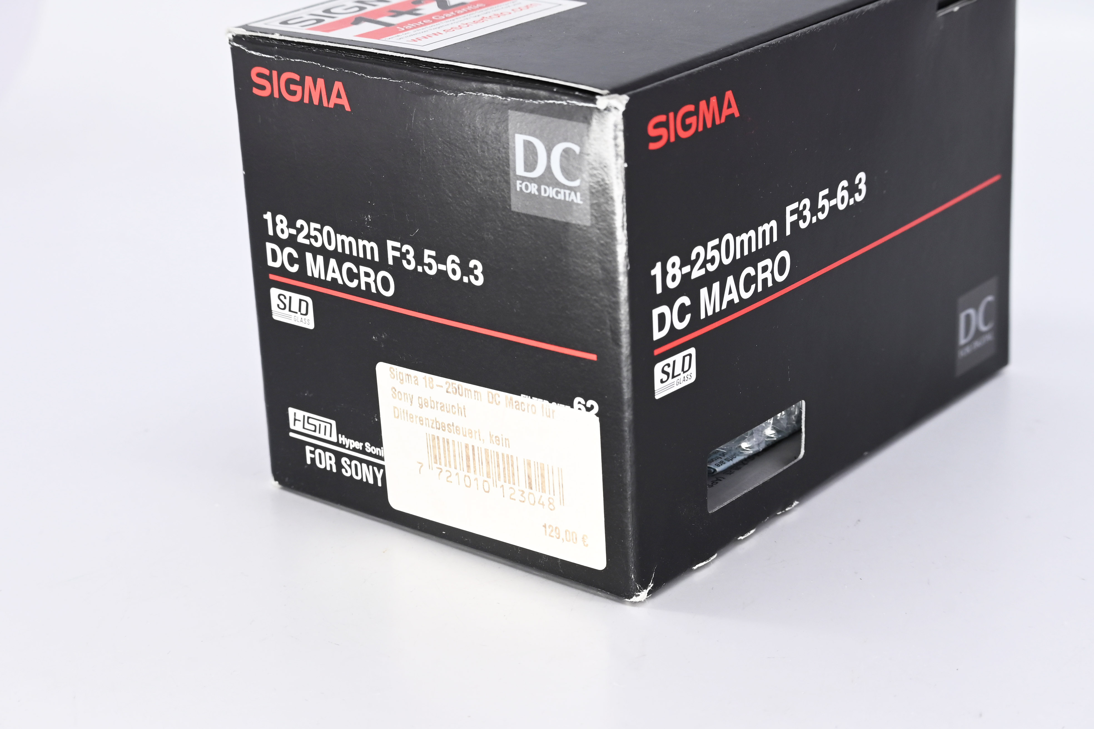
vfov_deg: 18.2
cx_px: 547
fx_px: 2279
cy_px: 364
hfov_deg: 27.0
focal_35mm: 75
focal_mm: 50
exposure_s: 1/160
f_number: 9
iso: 500
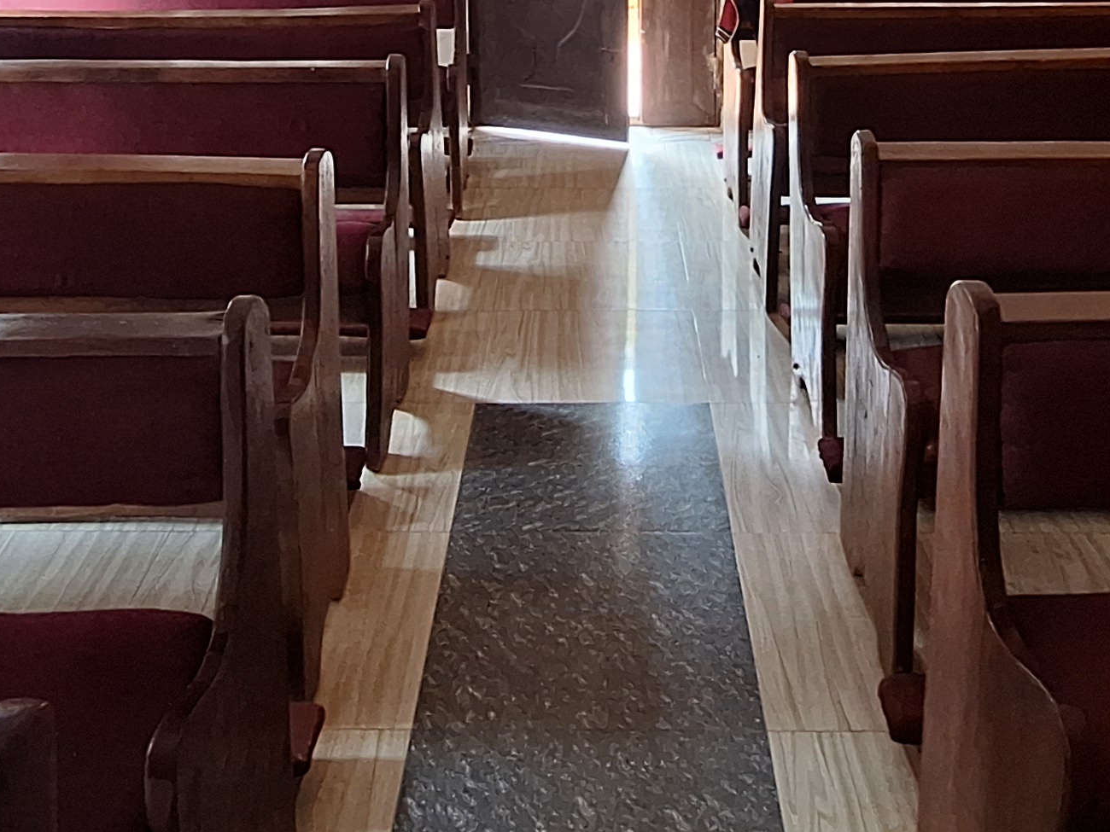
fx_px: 1283
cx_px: 564
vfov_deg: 32.2
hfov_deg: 46.8
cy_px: -58
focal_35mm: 40
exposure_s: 1/50
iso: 125
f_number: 2.2
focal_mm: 1.74
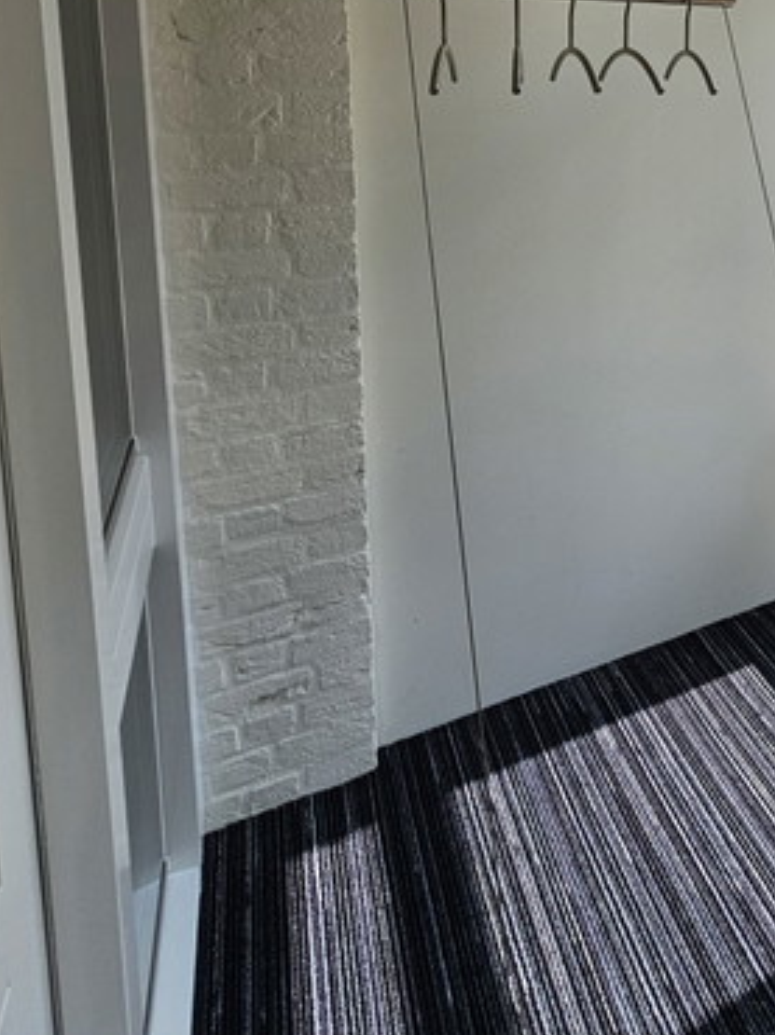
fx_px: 717
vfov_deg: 61.9
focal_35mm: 24
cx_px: 652
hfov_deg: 52.0
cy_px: 130
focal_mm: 2.2
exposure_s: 1/1000
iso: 100
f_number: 2.2
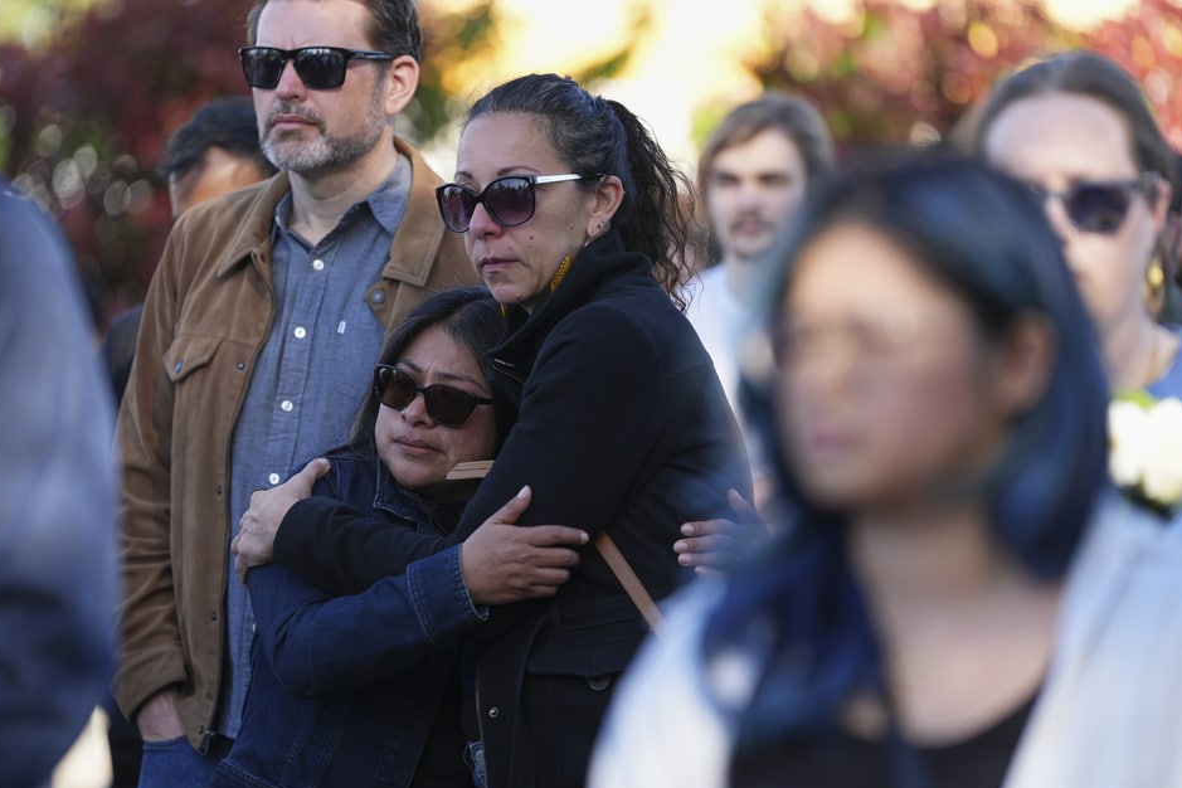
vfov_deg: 7.2
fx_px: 6304
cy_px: 369
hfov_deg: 10.7
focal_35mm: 192
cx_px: 555
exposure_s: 1/1000
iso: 250
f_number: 2.8
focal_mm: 176
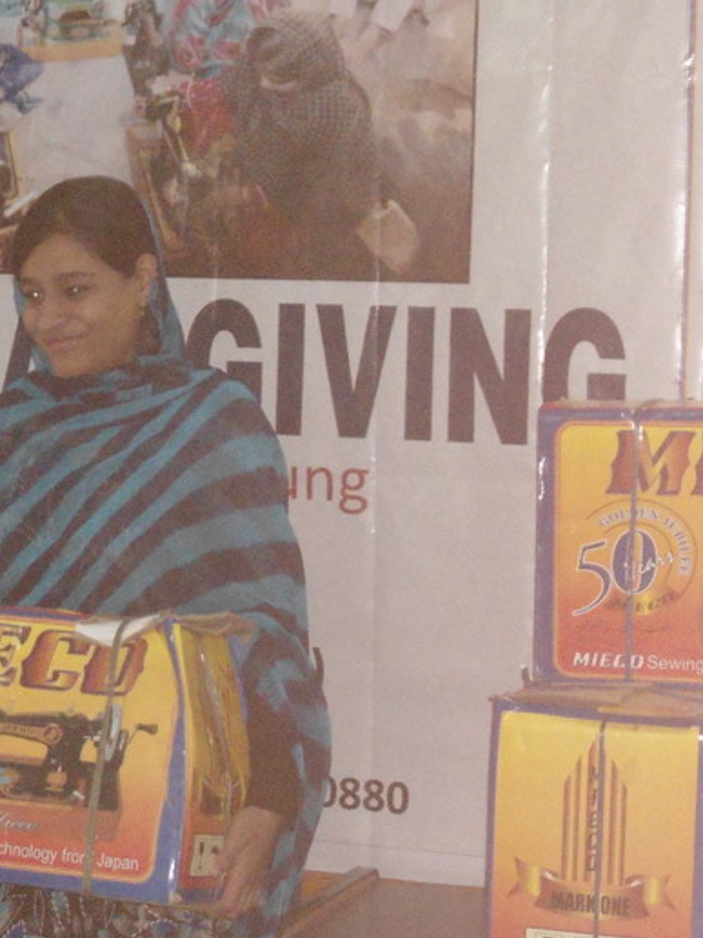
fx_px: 3385
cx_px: -98
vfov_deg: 15.8
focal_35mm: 125
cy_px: 405
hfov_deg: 11.7
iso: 800
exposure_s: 1/60
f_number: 4.2
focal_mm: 11.2
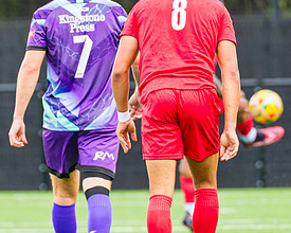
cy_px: 38
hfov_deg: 1.9
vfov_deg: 1.5
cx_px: 168
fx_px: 8940
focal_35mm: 1038
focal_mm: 300
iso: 800
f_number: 4
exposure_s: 1/1250
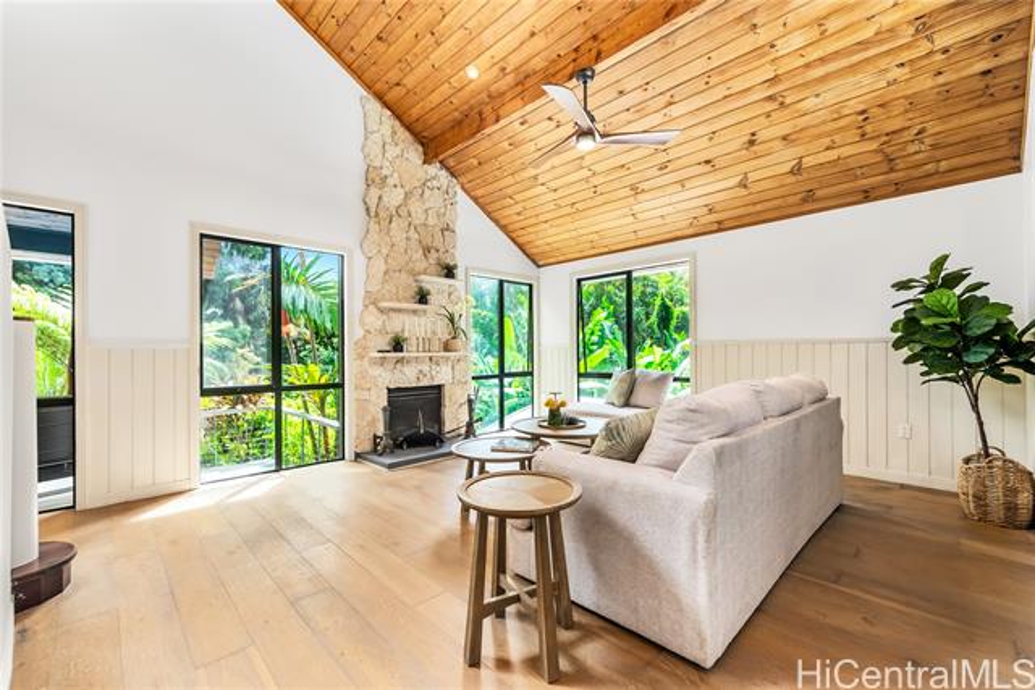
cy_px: 345
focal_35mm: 14
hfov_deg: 104.2
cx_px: 518
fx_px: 403
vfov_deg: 81.2
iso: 160
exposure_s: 1/160
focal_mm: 14
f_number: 6.3
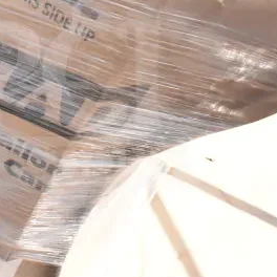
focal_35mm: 53
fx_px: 480
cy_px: 103
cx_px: 67
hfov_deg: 31.6
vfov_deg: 32.1
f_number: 18
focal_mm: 18
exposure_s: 1/1250
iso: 6400
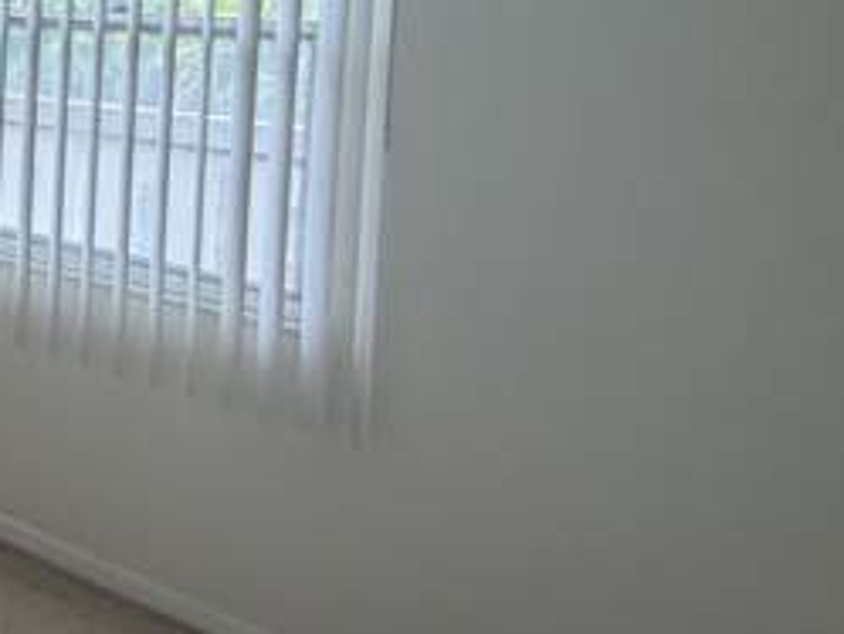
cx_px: -502
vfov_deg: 30.4
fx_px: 1098
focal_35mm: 45
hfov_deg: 26.2
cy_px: 31
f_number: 2.2
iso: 320
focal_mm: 2.22
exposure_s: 1/121
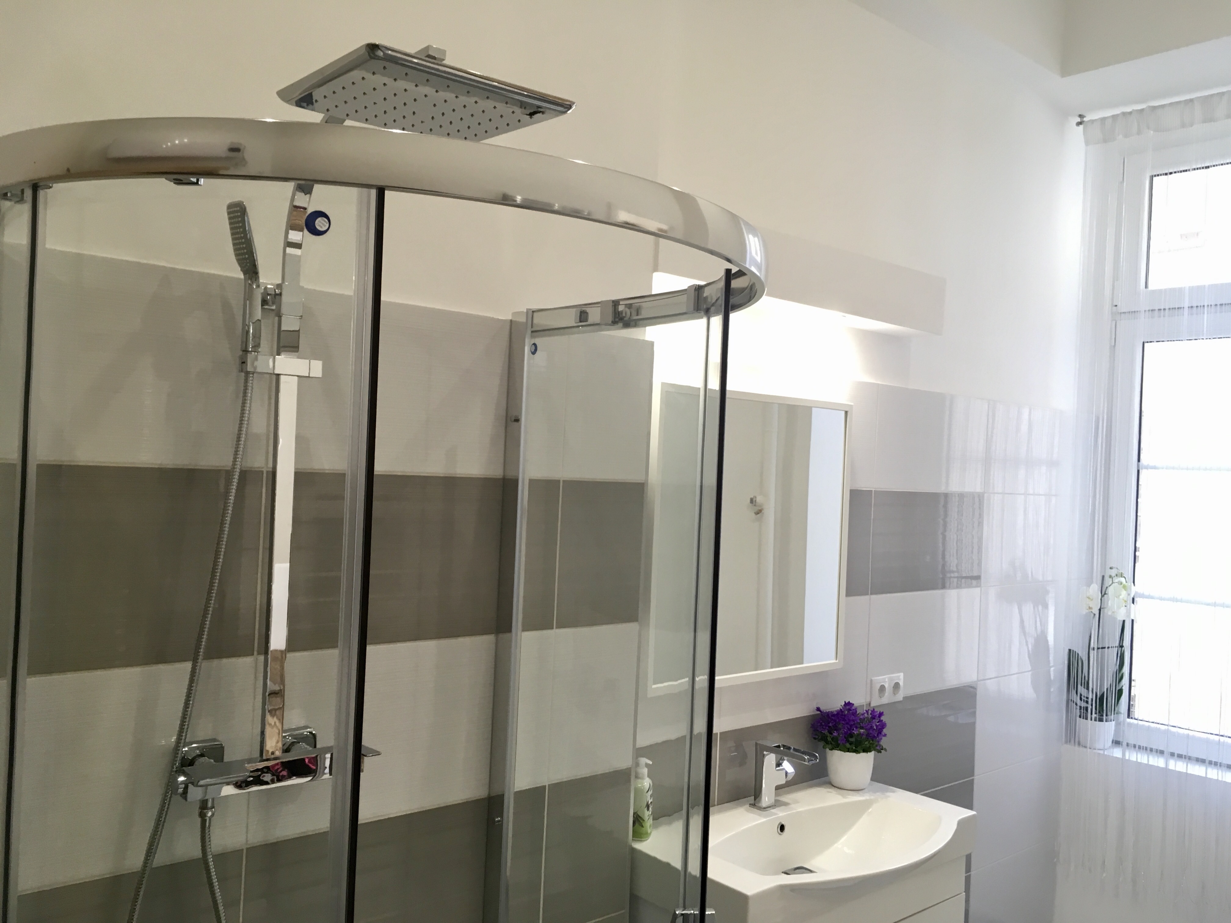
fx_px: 1031
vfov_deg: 48.2
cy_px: 462
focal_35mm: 29
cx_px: 616
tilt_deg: -1.2
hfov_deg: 61.7
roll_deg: -1.6
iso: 80
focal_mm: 4.15
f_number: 2.2
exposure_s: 1/33
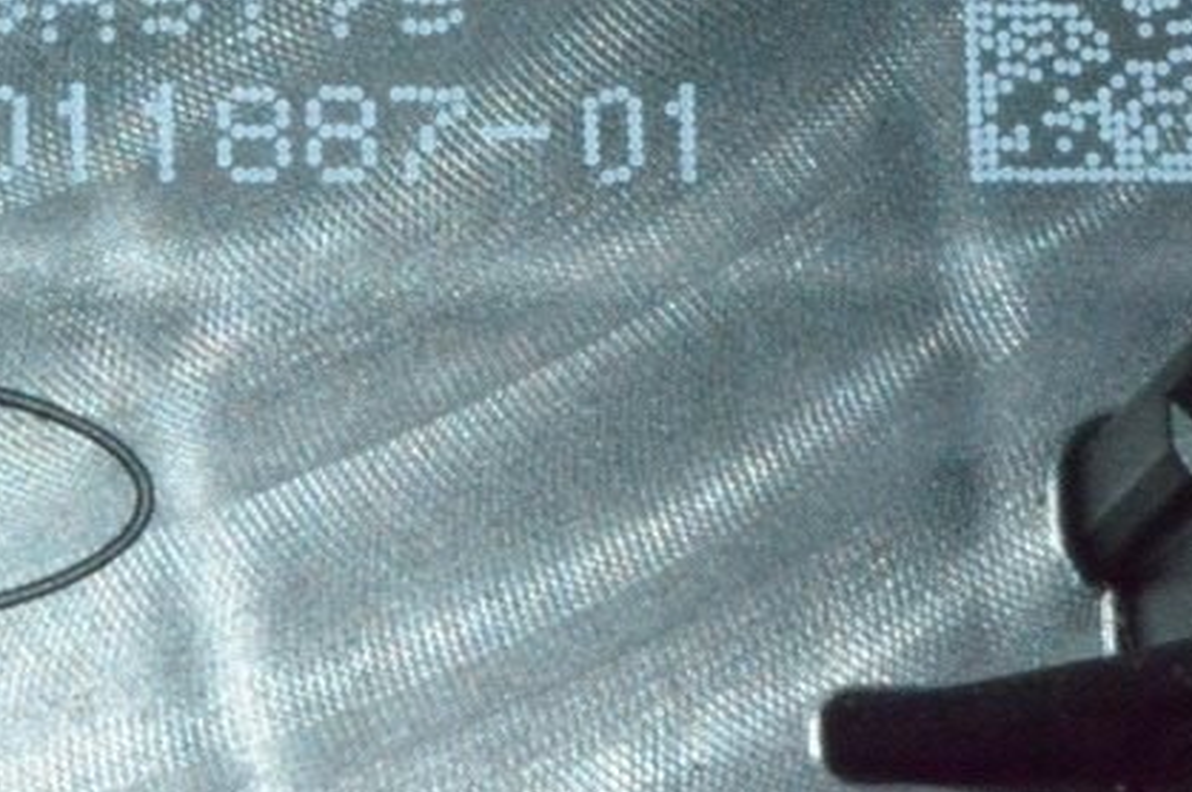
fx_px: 6690
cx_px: 345
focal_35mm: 202
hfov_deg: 10.2
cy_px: -135
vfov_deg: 6.7
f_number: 36
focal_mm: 55
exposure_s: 1/50
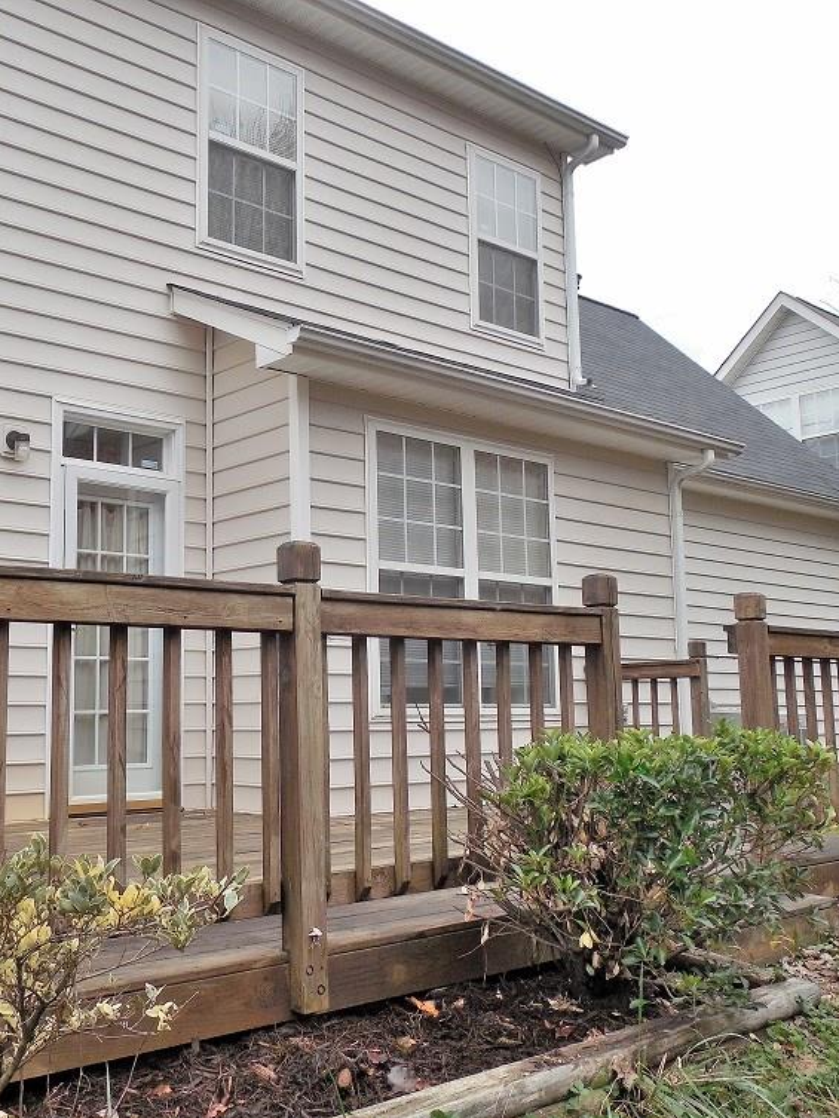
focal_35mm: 34
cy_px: 569
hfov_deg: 41.2
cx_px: 273
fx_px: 1098
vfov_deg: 53.9
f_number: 3.3
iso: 125
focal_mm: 4.5
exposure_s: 1/80
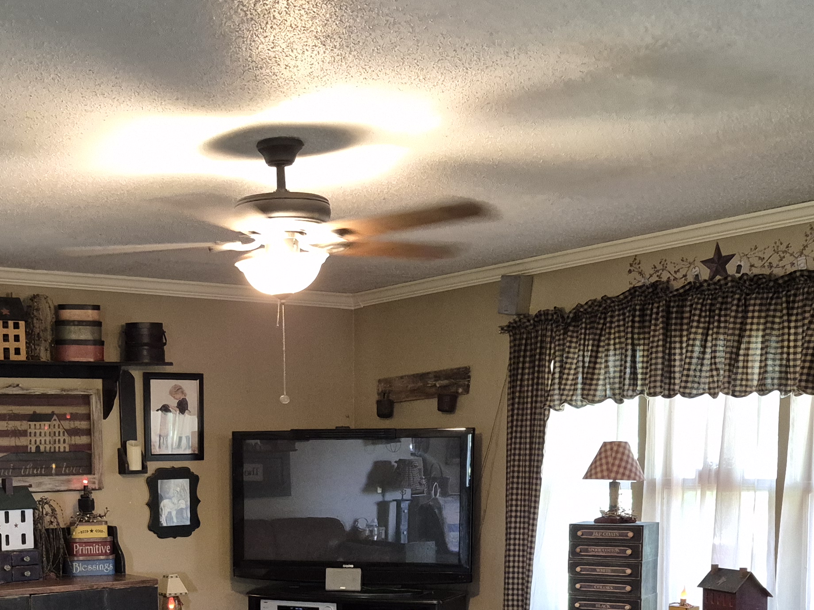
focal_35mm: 50
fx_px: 1176
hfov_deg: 37.5
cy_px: 597
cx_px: 234
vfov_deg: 27.6
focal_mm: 5.4
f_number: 1.8
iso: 800
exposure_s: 1/60
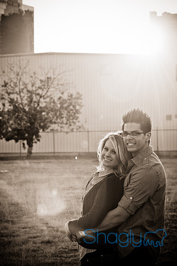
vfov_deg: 17.1
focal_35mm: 120
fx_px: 887
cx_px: 88
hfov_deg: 11.4
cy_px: 133
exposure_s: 1/640
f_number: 7.1
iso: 400
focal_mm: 80
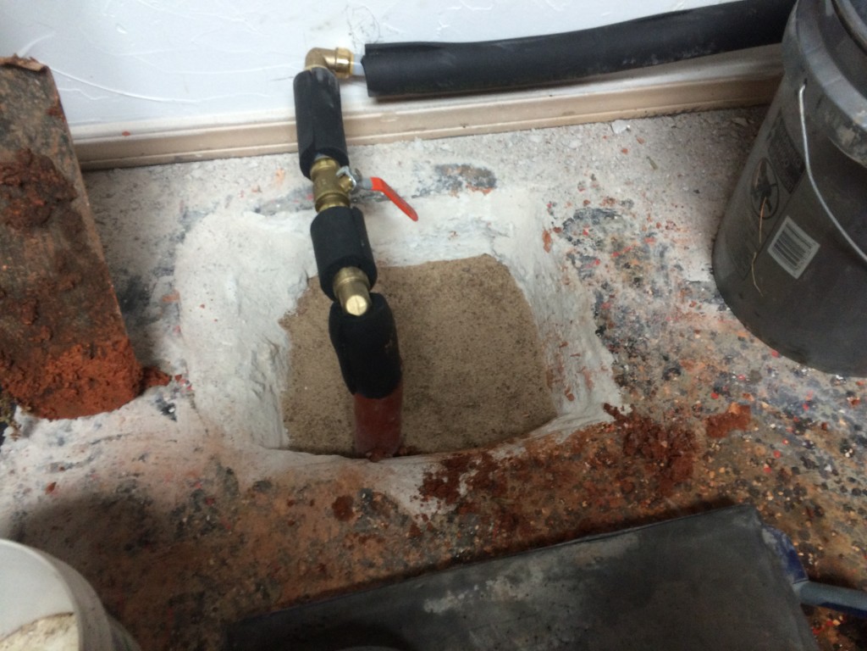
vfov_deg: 48.2
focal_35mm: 29
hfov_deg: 61.7
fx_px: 726
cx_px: 434
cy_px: 326
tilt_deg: -57.5
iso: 160
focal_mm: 4.15
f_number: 2.2
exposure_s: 1/30
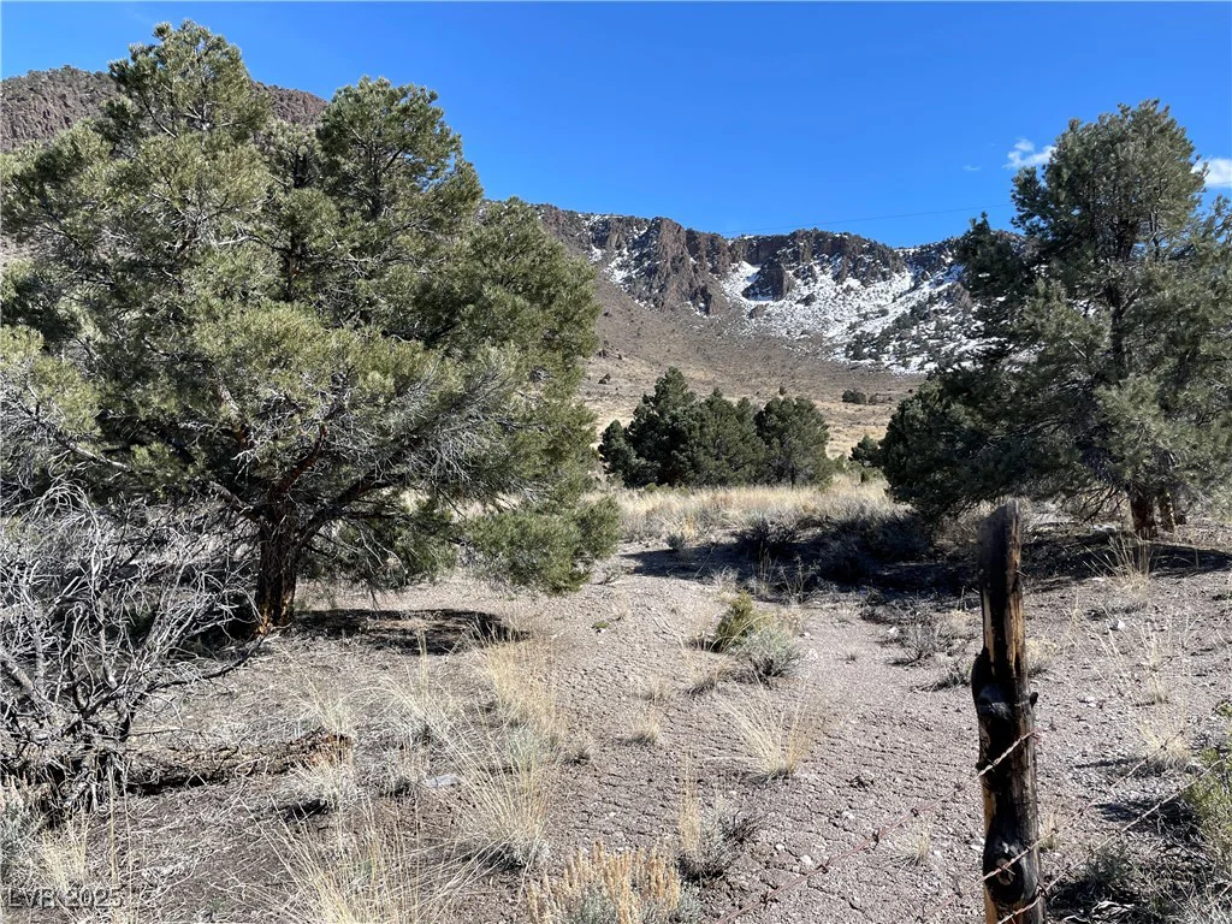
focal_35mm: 26
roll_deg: -3.3
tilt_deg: -0.6
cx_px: 616
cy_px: 462
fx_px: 925
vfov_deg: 53.1
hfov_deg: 67.3
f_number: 1.6
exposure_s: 1/2353
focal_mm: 4.2
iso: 32
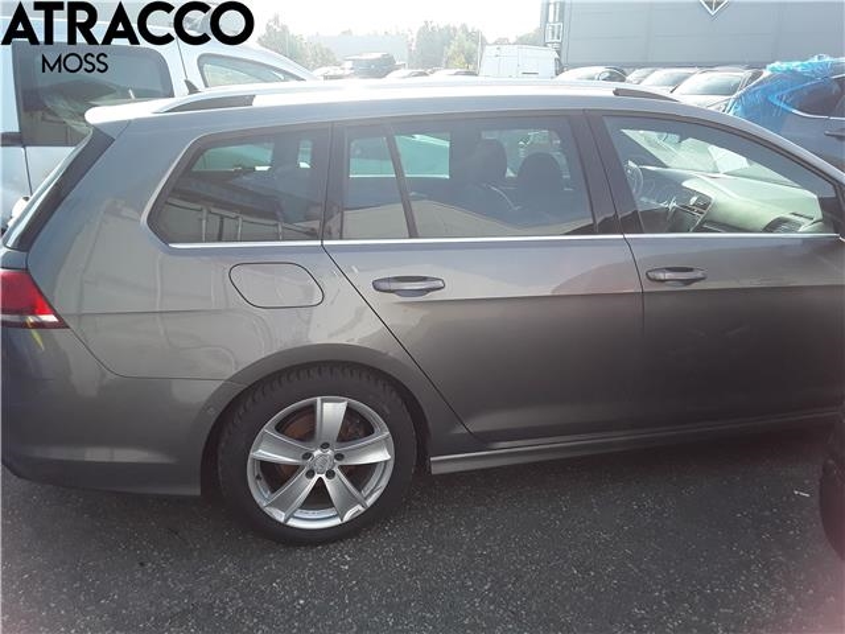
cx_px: 422
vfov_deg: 49.7
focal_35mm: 28
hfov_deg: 63.4
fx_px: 683
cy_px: 317
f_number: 1.9
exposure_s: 1/369
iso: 40
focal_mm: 2.91
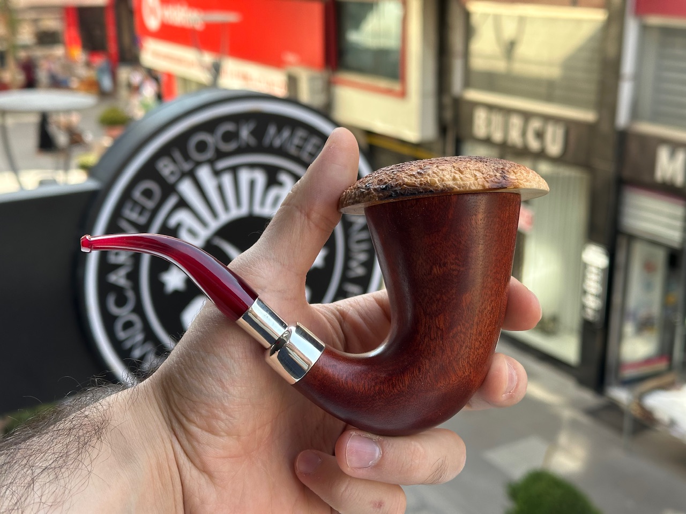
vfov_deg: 30.3
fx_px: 951
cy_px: 257
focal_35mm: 48
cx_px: 343
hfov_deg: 39.7
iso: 64
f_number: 1.78
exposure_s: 1/322
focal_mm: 6.86
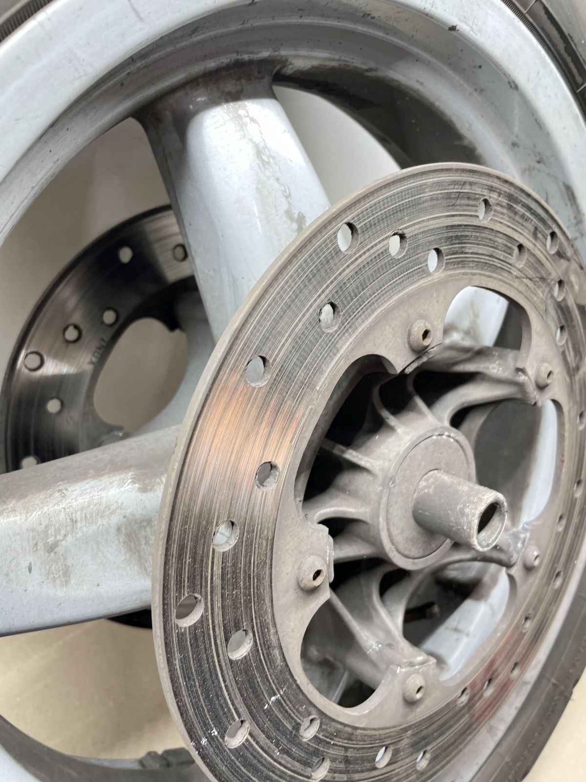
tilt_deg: -48.9
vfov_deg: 67.3
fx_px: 587
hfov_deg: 53.1
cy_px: 391
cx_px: 293
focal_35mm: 26
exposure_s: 1/50
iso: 125
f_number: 1.6
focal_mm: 4.2
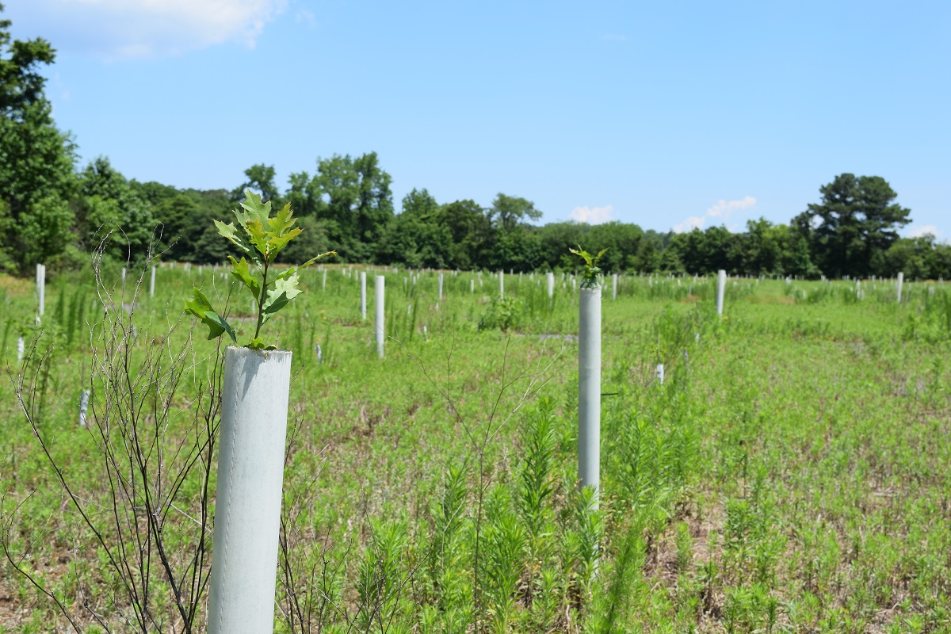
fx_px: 1387
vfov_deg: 25.8
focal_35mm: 52
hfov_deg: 37.9
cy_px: 317
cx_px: 476
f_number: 10
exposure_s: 1/400
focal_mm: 35
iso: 200
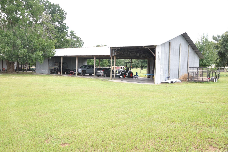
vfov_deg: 39.9
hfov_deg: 57.3
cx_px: 114
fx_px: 209
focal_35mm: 33
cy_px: 76
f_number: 10
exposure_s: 1/100
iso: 200
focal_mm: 22
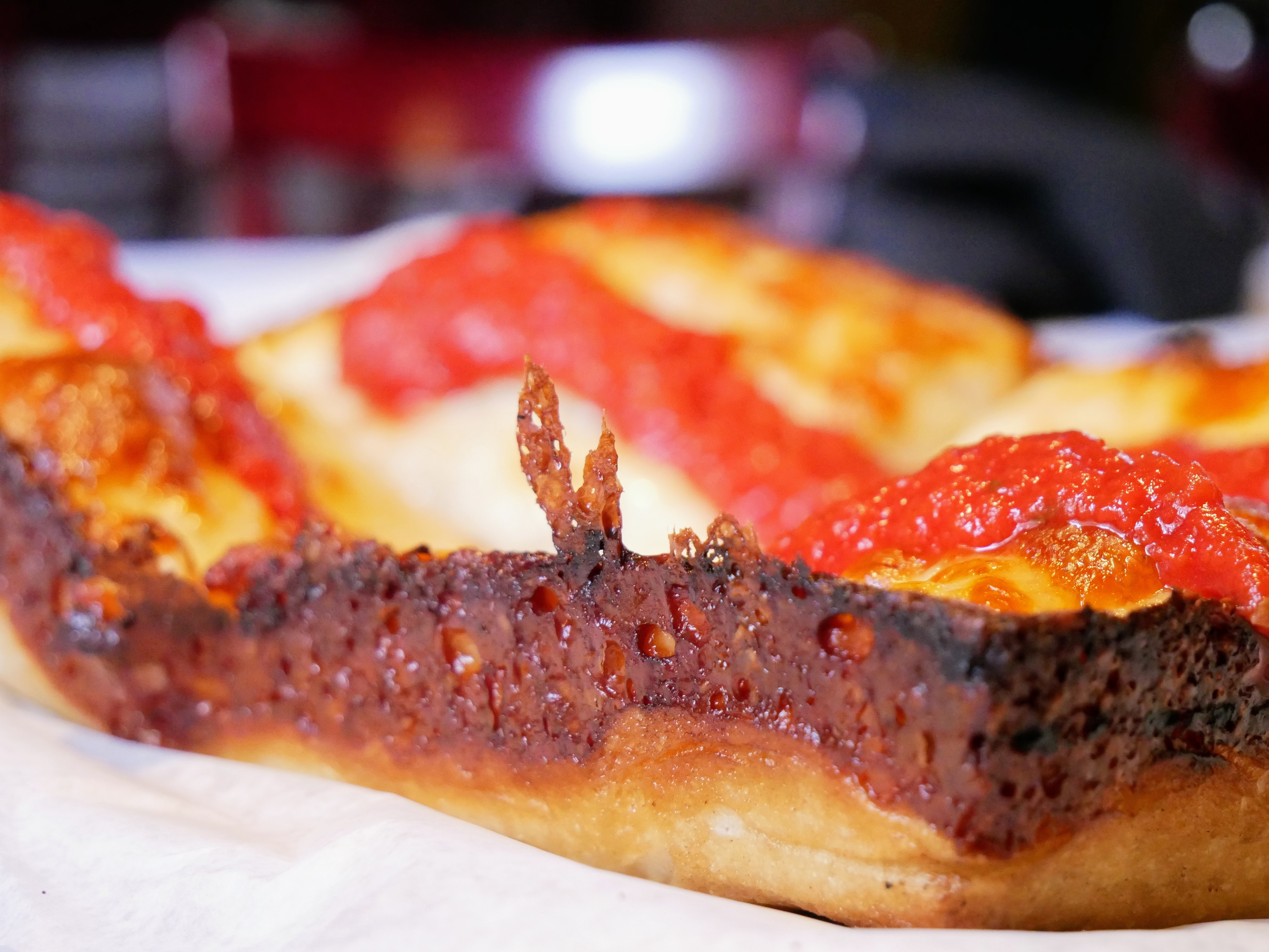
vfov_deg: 20.5
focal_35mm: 72
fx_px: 2641
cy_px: 476
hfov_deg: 27.0
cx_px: 634
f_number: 5.3
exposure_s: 1/60
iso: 3200
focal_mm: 36
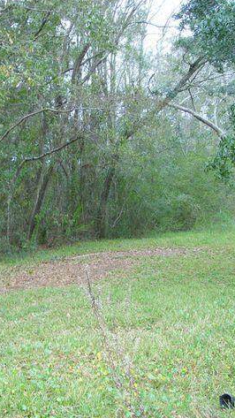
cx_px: 52
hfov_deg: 21.2
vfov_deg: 37.2
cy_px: 210
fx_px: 620
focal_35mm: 56
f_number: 2.8
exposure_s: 1/49
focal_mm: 7.8
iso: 50
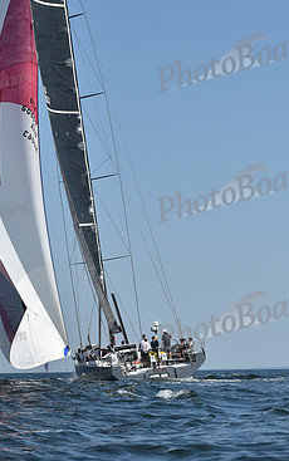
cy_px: 143
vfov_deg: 15.8
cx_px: 92
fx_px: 1660
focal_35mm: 132
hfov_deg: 9.9
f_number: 9
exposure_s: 1/1250
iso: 250
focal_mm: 82
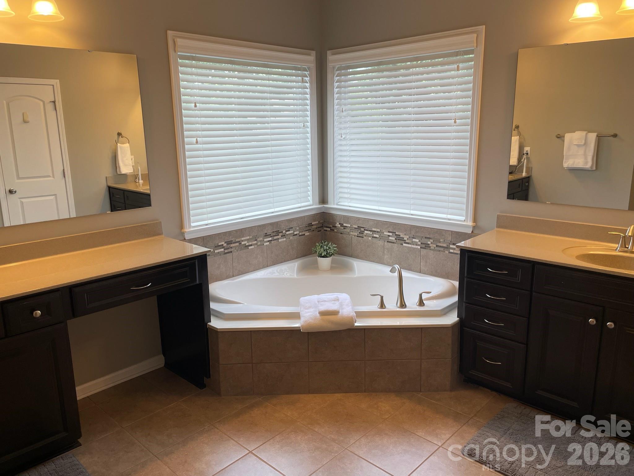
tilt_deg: -13.3
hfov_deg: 67.3
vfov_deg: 53.1
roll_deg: +1.1
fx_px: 476
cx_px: 317
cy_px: 238
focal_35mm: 26
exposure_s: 1/120
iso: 50
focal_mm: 4.2
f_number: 1.6
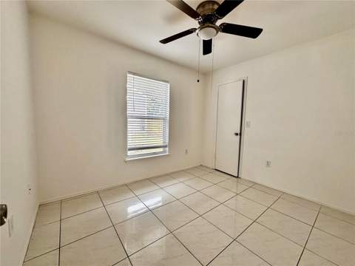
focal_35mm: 14
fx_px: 144
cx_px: 178
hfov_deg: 102.1
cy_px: 133
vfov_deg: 85.7
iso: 64
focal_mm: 2.22
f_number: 2.2
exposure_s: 1/99
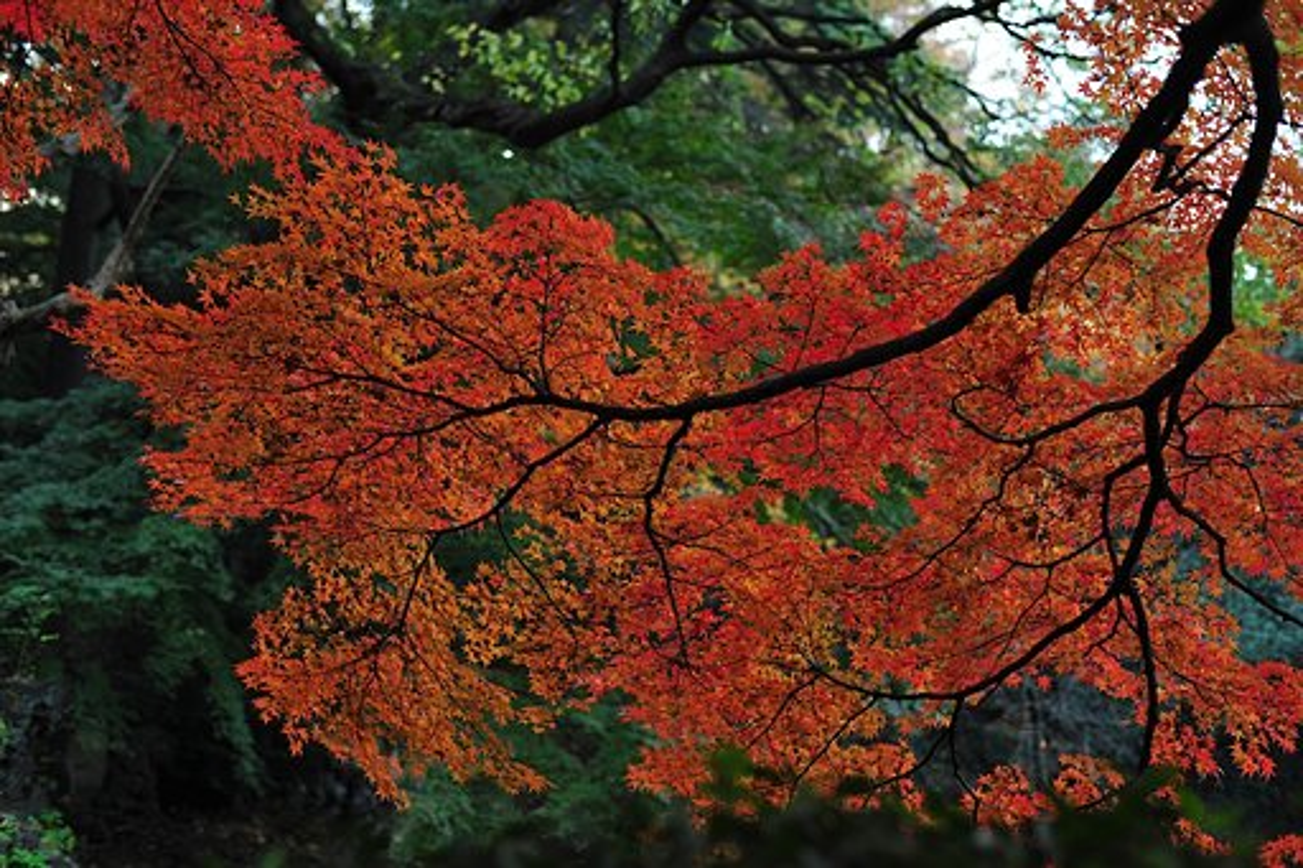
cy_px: 434
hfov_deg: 54.4
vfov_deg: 37.8
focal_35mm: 35
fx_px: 1266
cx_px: 652
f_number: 4
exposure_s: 1/125
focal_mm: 35
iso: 200
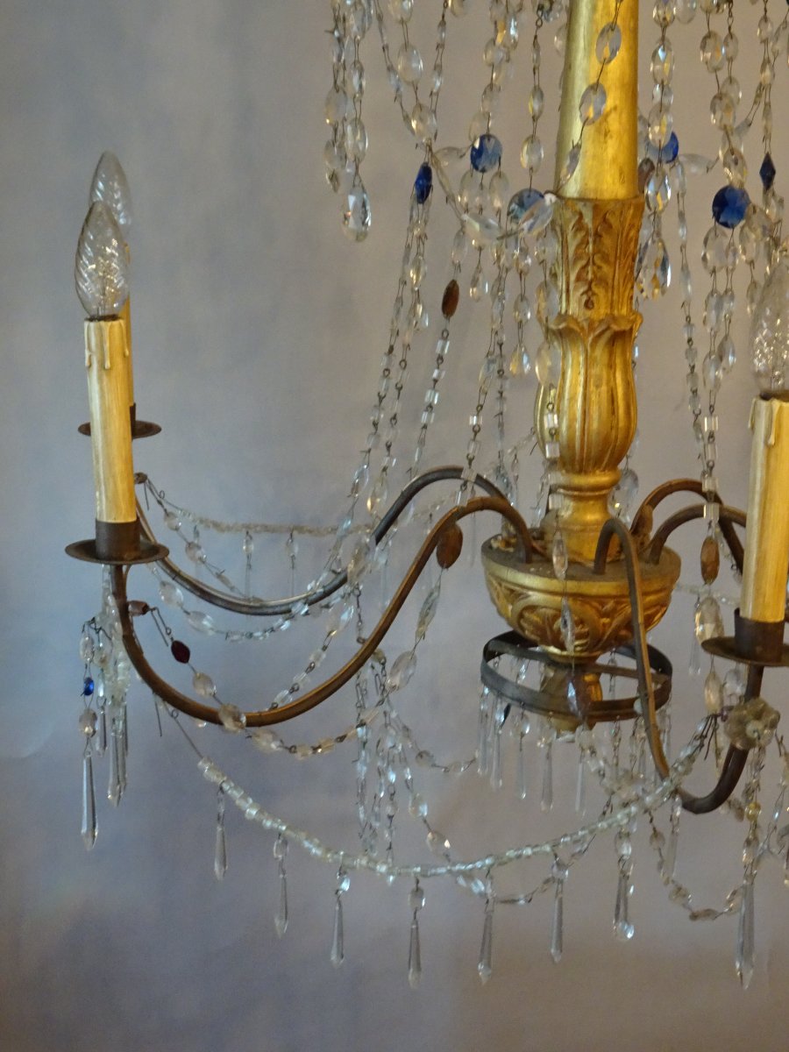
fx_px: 2279
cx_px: 394
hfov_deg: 19.6
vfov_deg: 26.0
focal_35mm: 75
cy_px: 526
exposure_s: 1/20
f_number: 5
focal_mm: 12.87
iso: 800
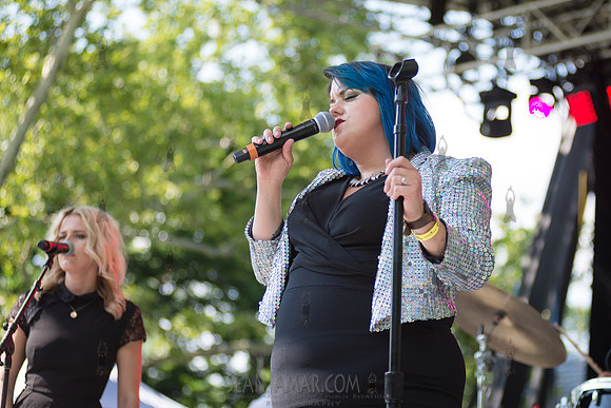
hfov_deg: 21.8
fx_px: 1586
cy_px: 204
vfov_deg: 14.6
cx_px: 357
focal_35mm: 93
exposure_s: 1/1600
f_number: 2.8
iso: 400
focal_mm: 80
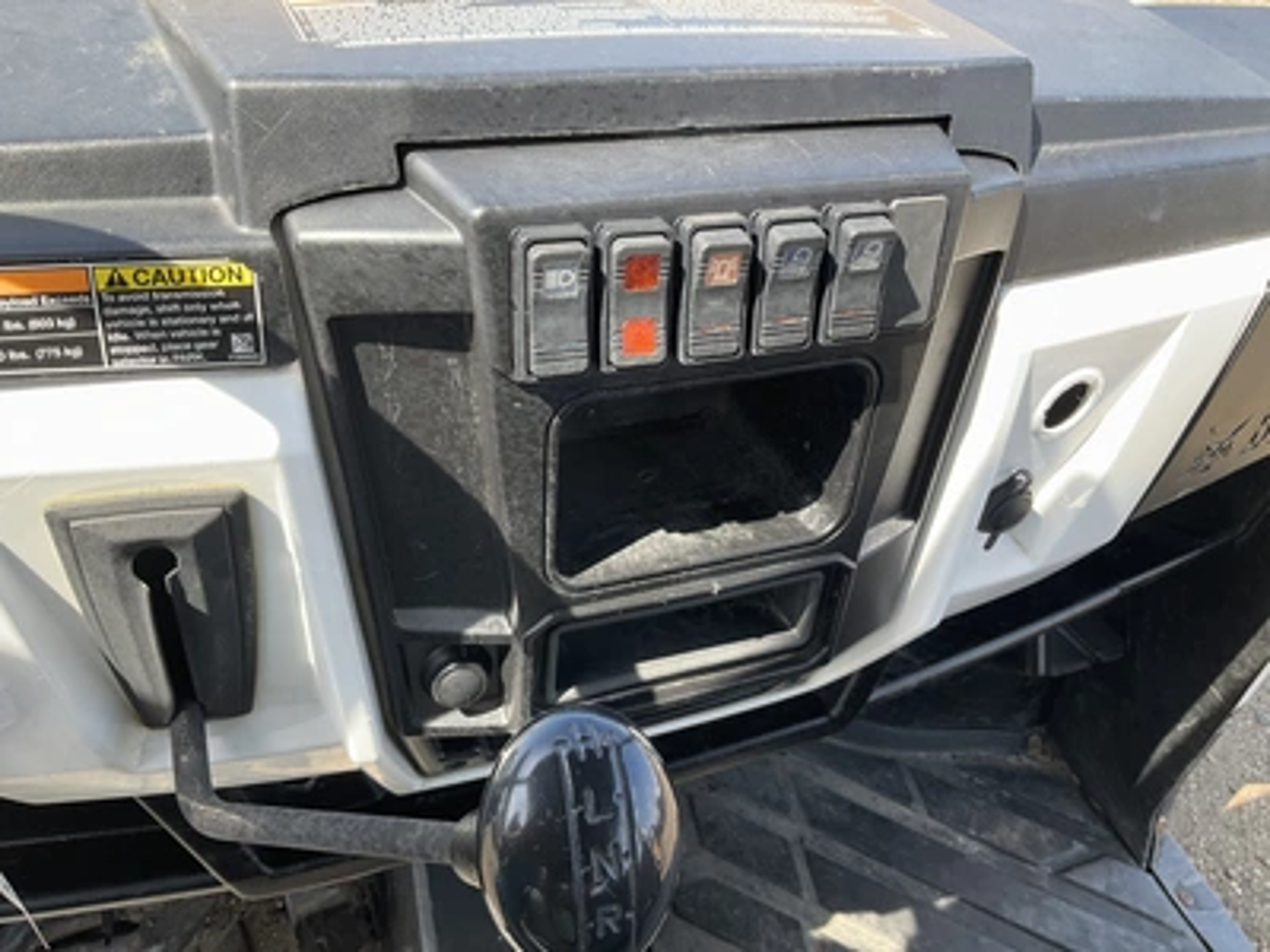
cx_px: 635
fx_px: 1064
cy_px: 476
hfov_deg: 61.7
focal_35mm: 29
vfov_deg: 48.2
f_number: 1.8
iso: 25
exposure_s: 1/274
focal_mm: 3
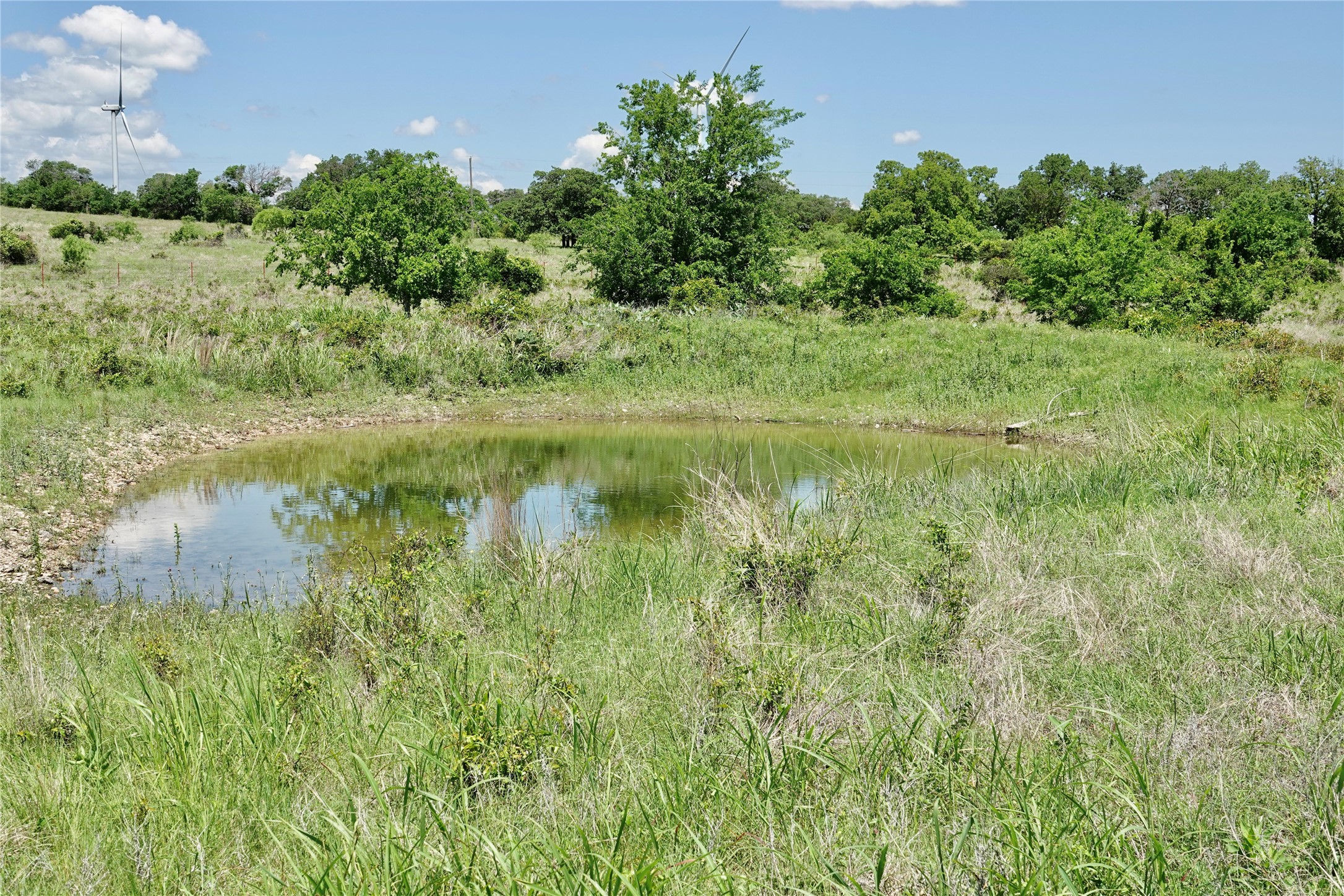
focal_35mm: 44
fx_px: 1643
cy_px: 448
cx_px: 672
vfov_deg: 30.5
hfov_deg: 44.5
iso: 100
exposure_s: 1/640
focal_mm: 16.31
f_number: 4
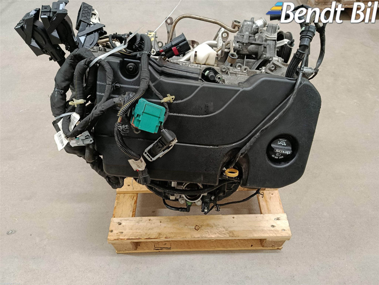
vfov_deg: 56.8
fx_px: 263
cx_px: 190
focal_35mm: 24
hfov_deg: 71.6
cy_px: 142
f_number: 1.7
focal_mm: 5.24
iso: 991
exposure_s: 1/33.3
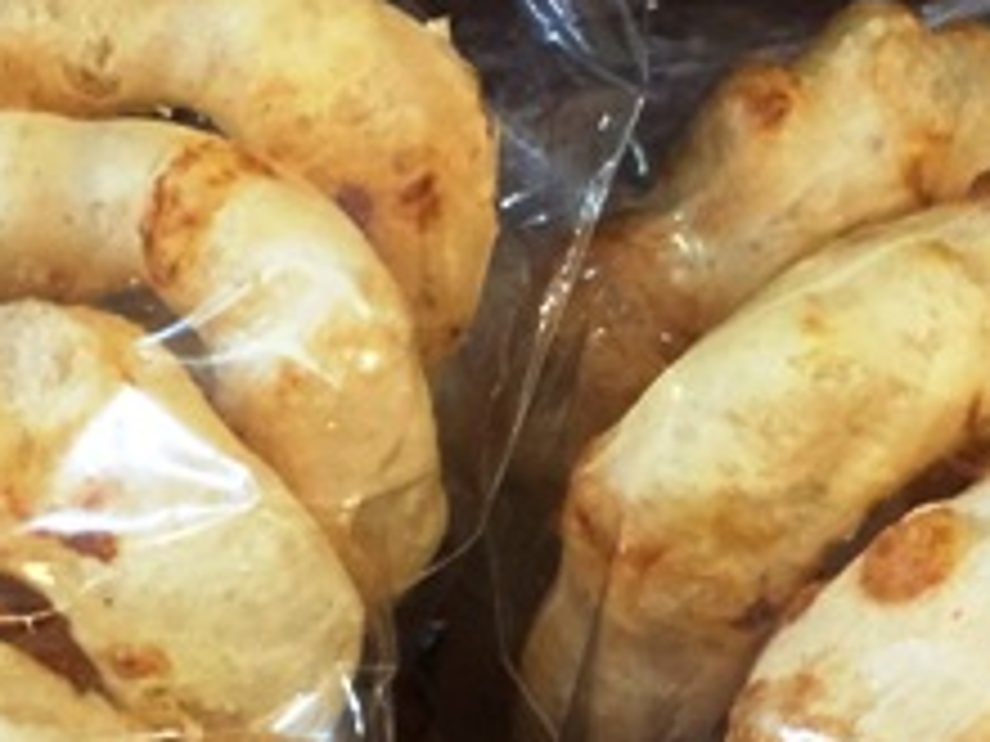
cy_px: 607
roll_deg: +0.7
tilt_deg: -5.3
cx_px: 765
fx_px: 1687
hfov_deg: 32.0
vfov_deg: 24.4
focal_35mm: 59
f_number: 2.2
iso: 250
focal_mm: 4.15
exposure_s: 1/30
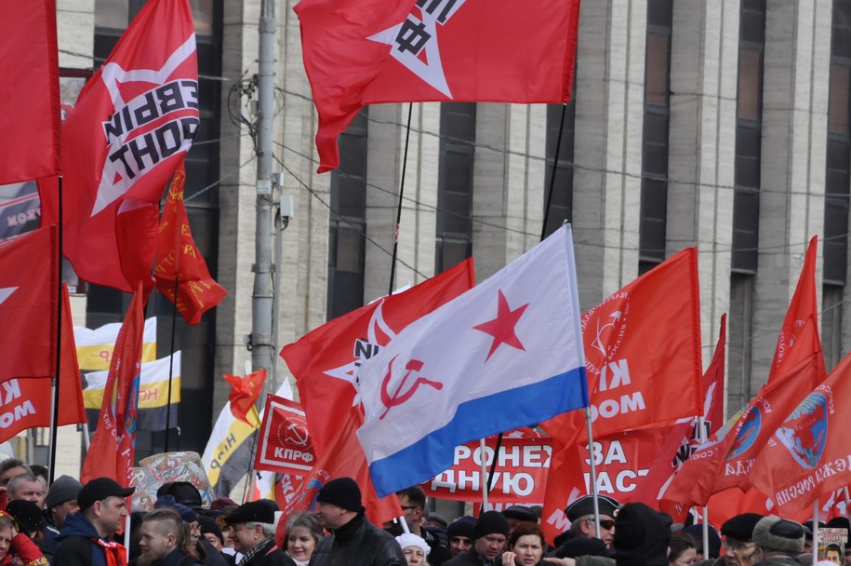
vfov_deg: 2.9
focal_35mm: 474
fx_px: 11193
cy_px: 291
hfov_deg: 4.4
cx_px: 497
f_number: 9
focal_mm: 250
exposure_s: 1/1250
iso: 1000
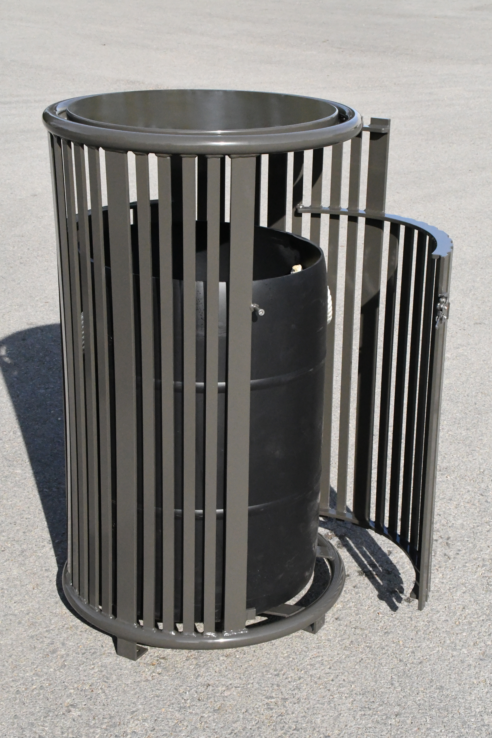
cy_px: 369
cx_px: 246
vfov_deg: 29.2
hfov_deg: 19.7
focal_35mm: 69
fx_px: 1414
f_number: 18
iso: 10000
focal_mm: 46
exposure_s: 1/4000
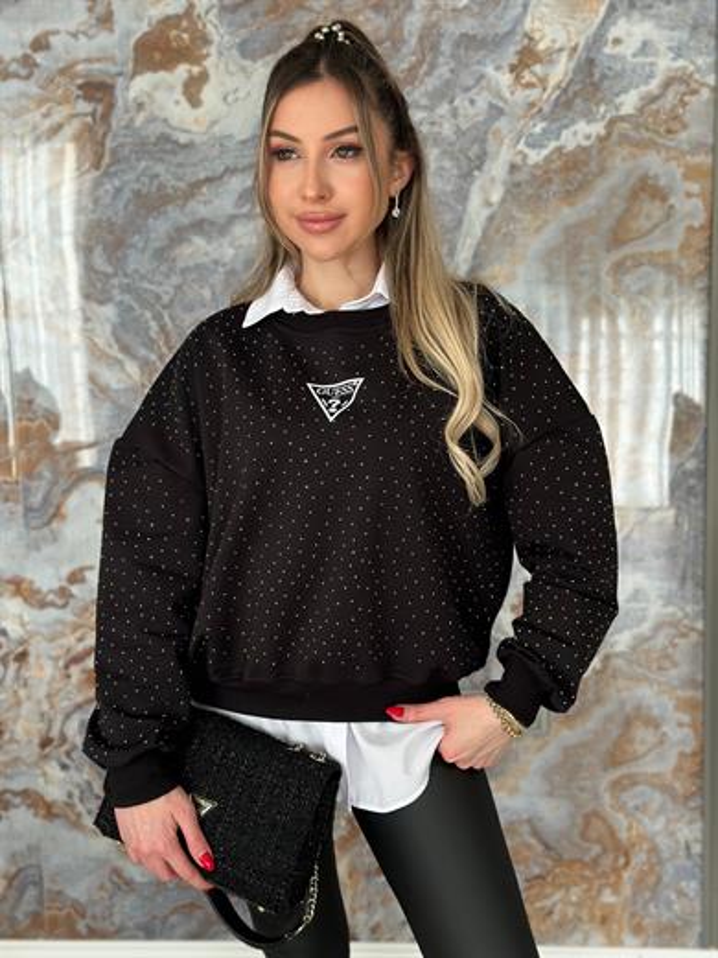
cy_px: 479
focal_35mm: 48
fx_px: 1327
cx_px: 359
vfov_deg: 39.7
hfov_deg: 30.3
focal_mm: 6.86
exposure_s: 1/172
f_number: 1.78
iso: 100
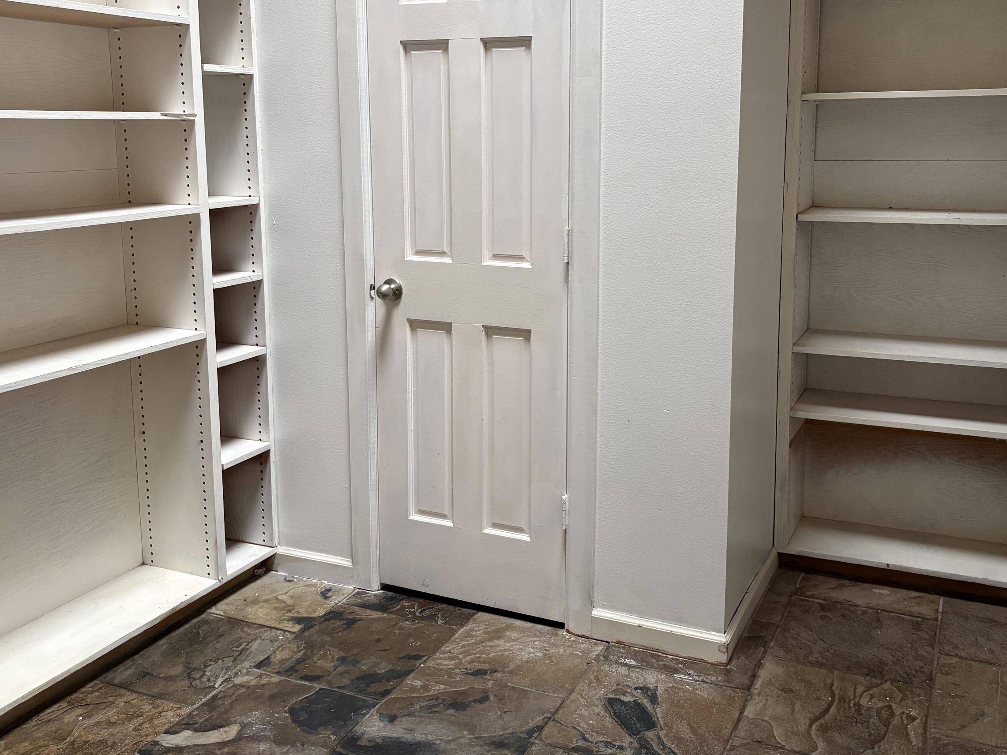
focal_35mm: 35
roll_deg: +1.3
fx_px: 1018
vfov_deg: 40.5
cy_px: 295
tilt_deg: -8.9
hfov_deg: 52.6
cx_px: 522
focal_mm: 5.96
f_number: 1.6
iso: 200
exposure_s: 1/60
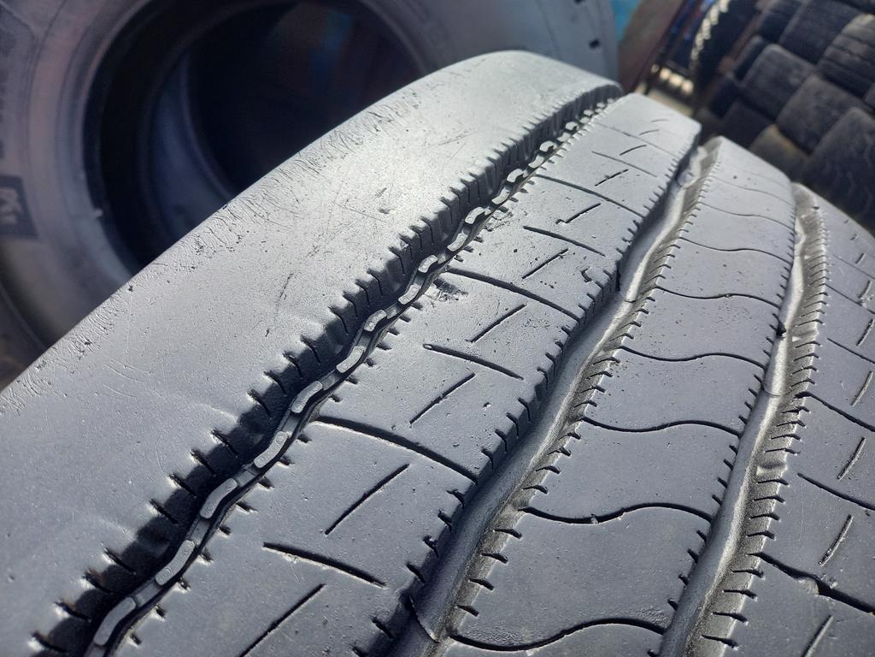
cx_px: 438
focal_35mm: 25
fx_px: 632
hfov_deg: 69.4
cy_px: 328
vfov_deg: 54.9
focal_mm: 4.65
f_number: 1.8
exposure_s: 1/241
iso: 50
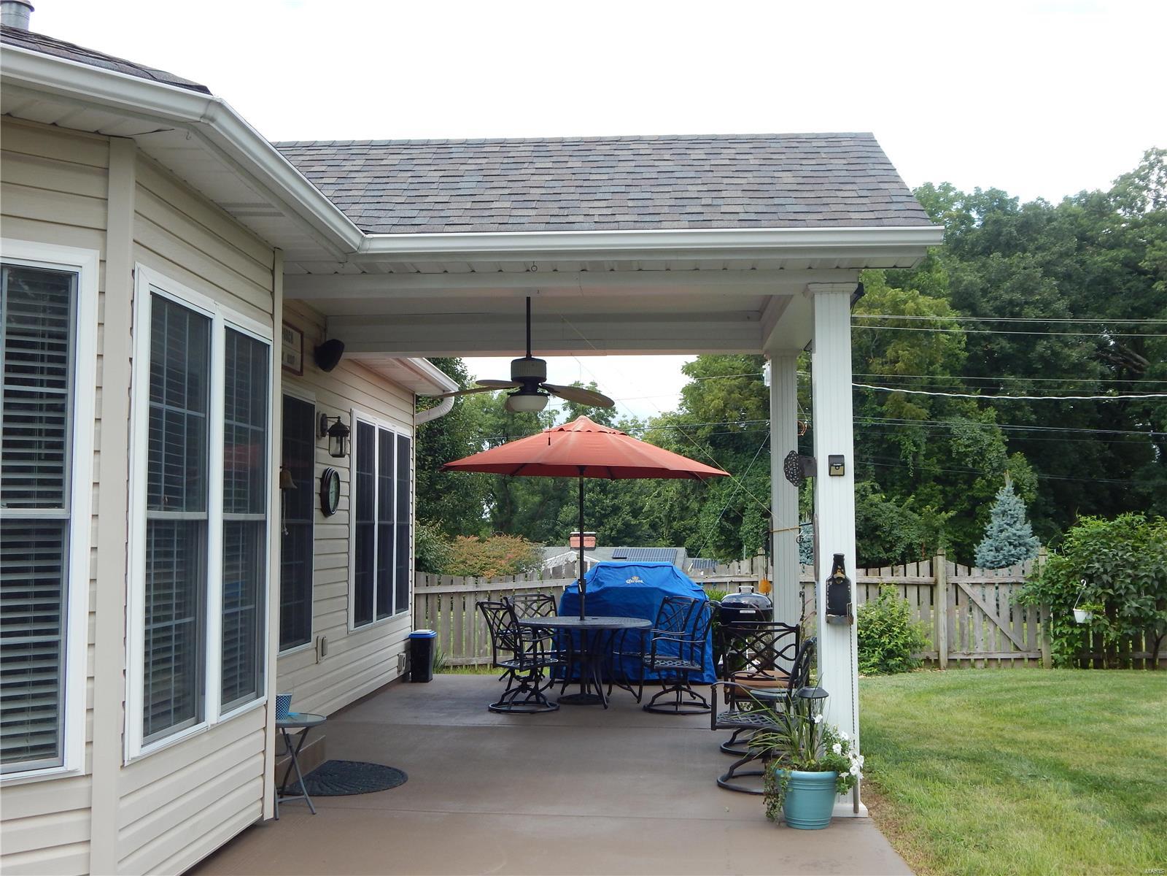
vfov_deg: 37.7
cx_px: 584
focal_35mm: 38
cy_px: 438
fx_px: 1281
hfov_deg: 49.0
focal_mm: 6.8
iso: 125
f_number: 3.4
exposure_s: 1/640
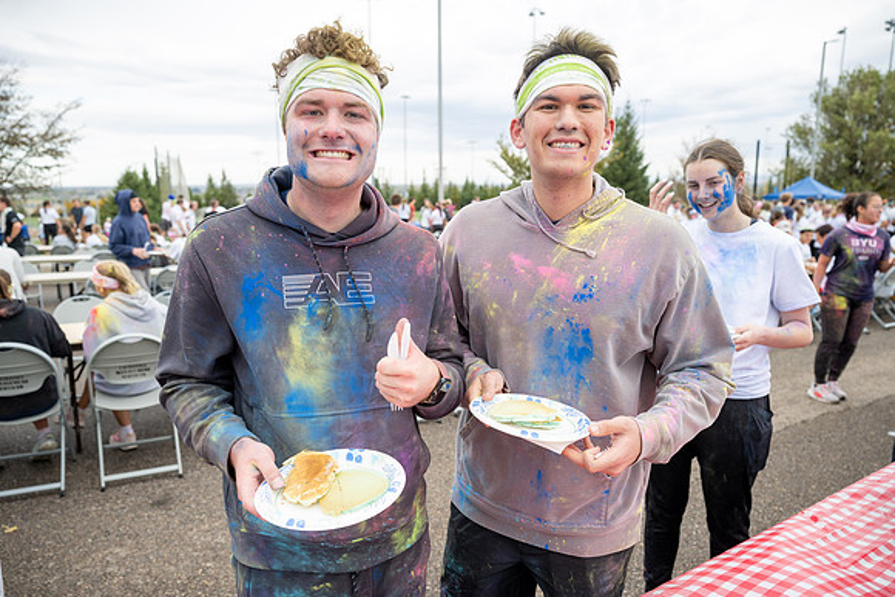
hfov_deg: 68.4
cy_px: 298
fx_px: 659
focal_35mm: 26
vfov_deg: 48.8
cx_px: 448
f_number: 4
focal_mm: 26.5
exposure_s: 1/250
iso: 160
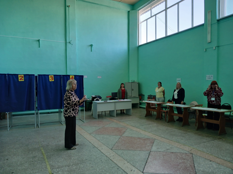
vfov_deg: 51.4
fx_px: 182
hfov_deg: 65.3
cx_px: 116
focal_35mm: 27
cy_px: 87
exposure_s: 1/50
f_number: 1.8
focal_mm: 3.98
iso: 64
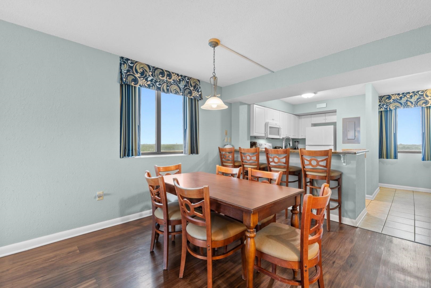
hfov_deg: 100.4
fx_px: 180
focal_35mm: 15
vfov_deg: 77.3
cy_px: 144
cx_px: 216
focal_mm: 10
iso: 100
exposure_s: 1/2
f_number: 4.5
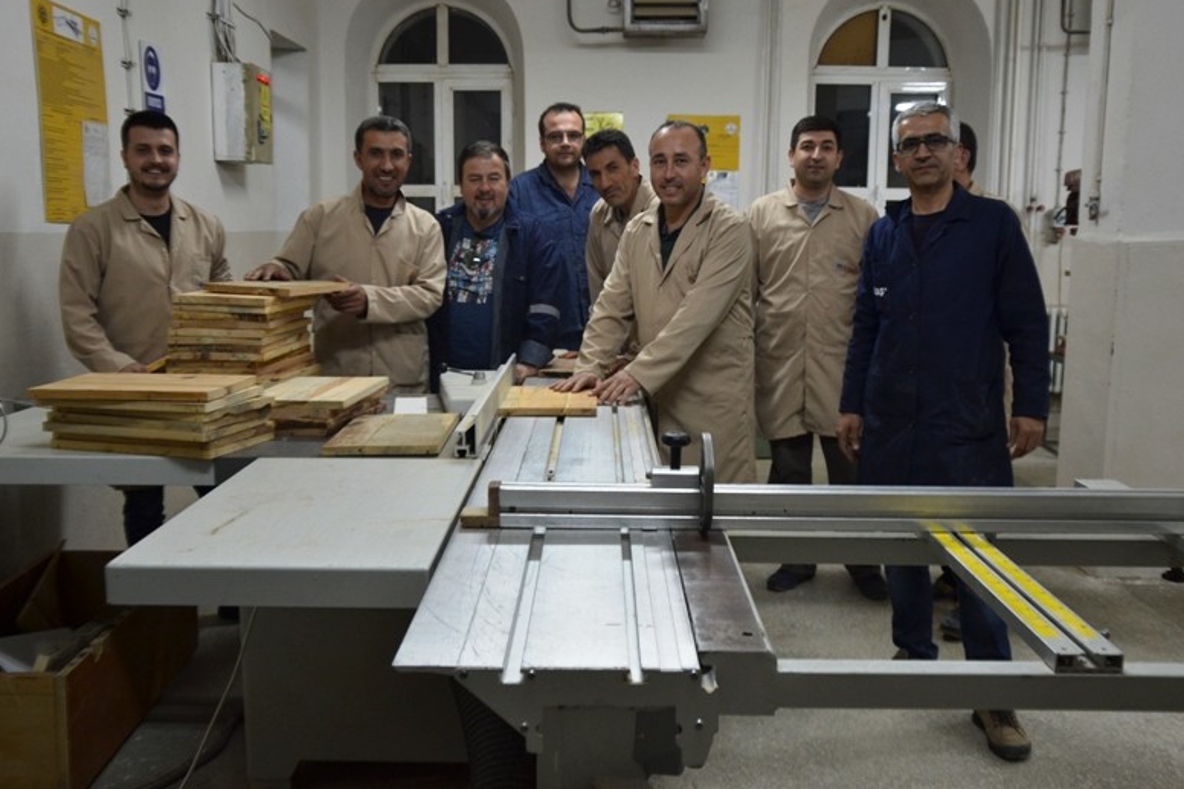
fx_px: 1118
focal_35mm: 34
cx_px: 587
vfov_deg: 38.9
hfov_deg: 55.8
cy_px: 390
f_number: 3.8
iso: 400
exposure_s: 1/25
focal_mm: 22
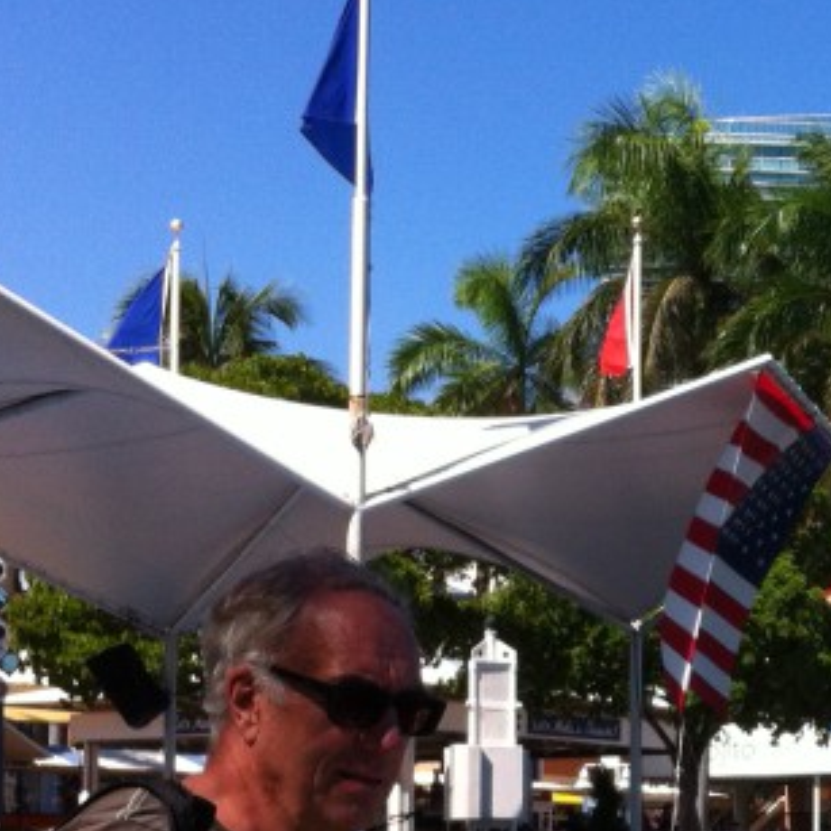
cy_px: 836
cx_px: 1020
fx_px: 2797
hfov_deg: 16.2
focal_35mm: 103
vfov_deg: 16.5
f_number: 2.8
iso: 80
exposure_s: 1/1257
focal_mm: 3.85
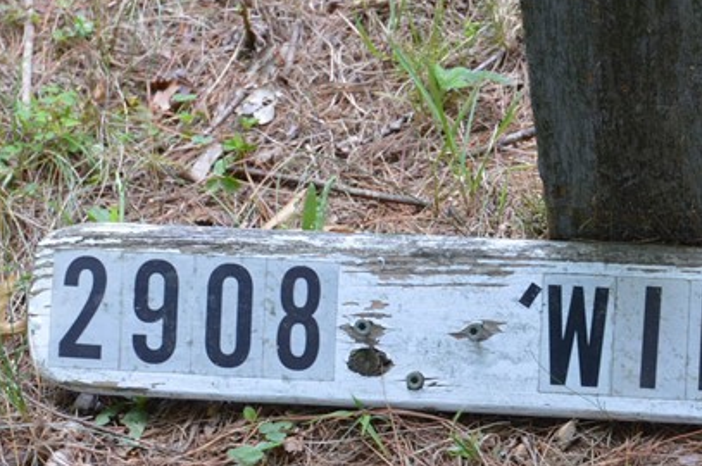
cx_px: 758
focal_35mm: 140
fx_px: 2732
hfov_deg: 14.3
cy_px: 217
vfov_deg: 9.7
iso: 400
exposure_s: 1/100
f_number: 5.6
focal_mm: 35
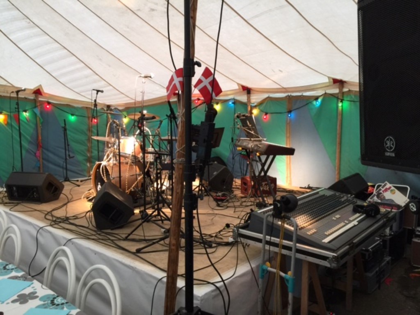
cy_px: 158
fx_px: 352
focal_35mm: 29
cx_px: 210
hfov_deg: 61.7
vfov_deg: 48.2
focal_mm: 4.15
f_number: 2.2
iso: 50
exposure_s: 1/33
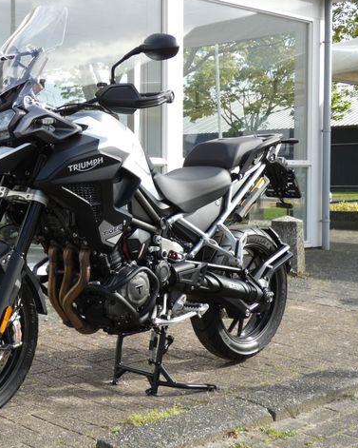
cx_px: 93
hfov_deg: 24.7
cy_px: 222
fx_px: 808
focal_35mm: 61
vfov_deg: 31.0
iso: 80
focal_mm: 8.2
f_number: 3.8
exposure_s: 1/250
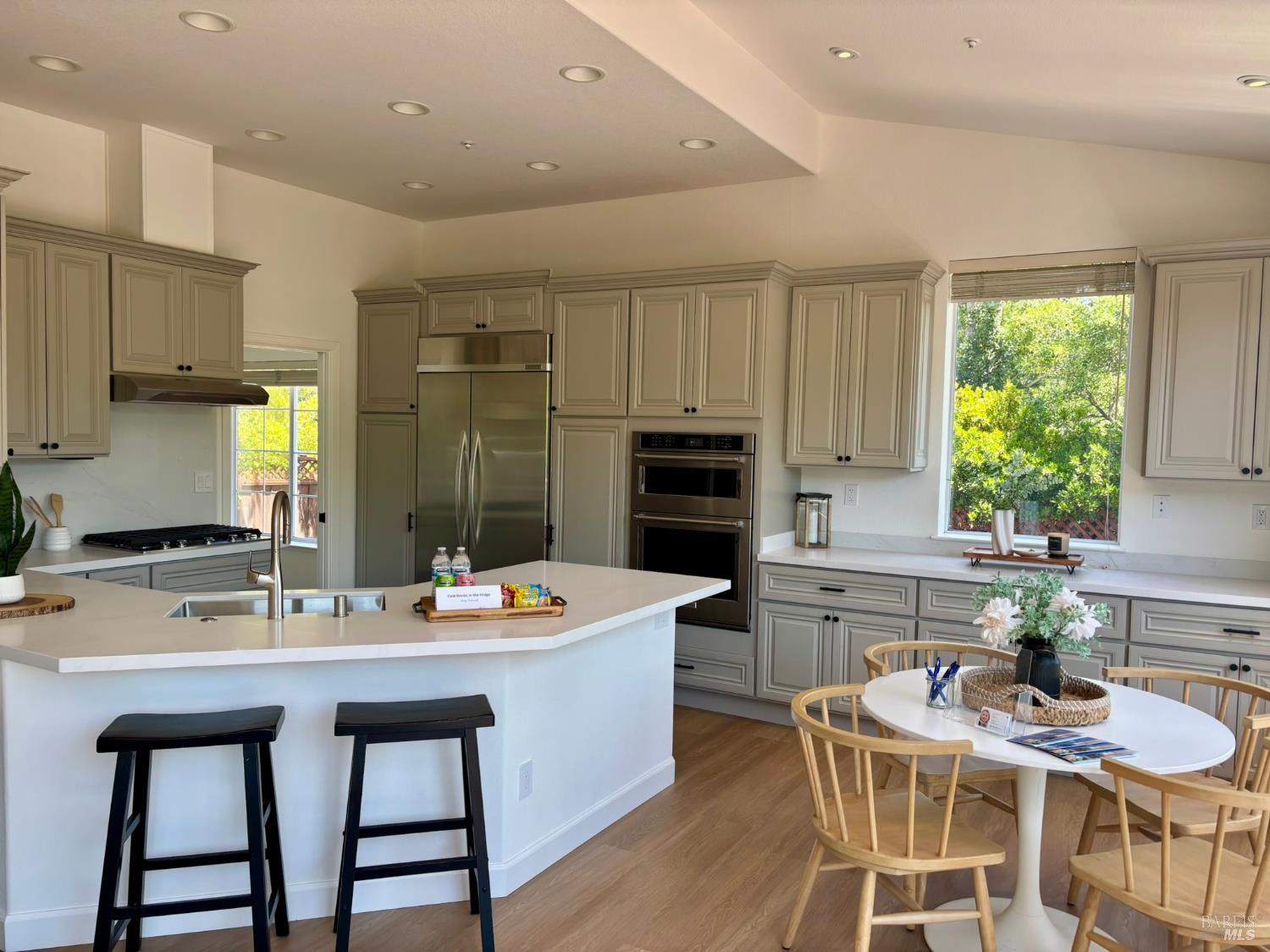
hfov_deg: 67.3
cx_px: 635
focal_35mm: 26
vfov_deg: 53.1
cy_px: 476
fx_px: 954
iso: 40
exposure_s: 1/143
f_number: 1.6
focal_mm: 5.96
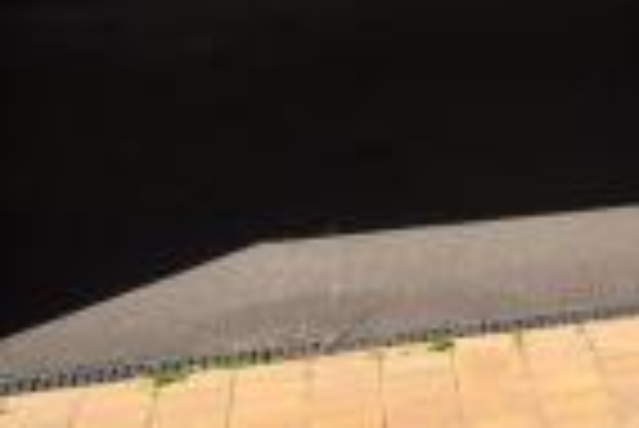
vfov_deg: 11.3
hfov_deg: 15.6
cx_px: 1220
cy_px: -484
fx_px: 1919
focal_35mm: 108
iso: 280
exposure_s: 1/500
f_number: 11
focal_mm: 10
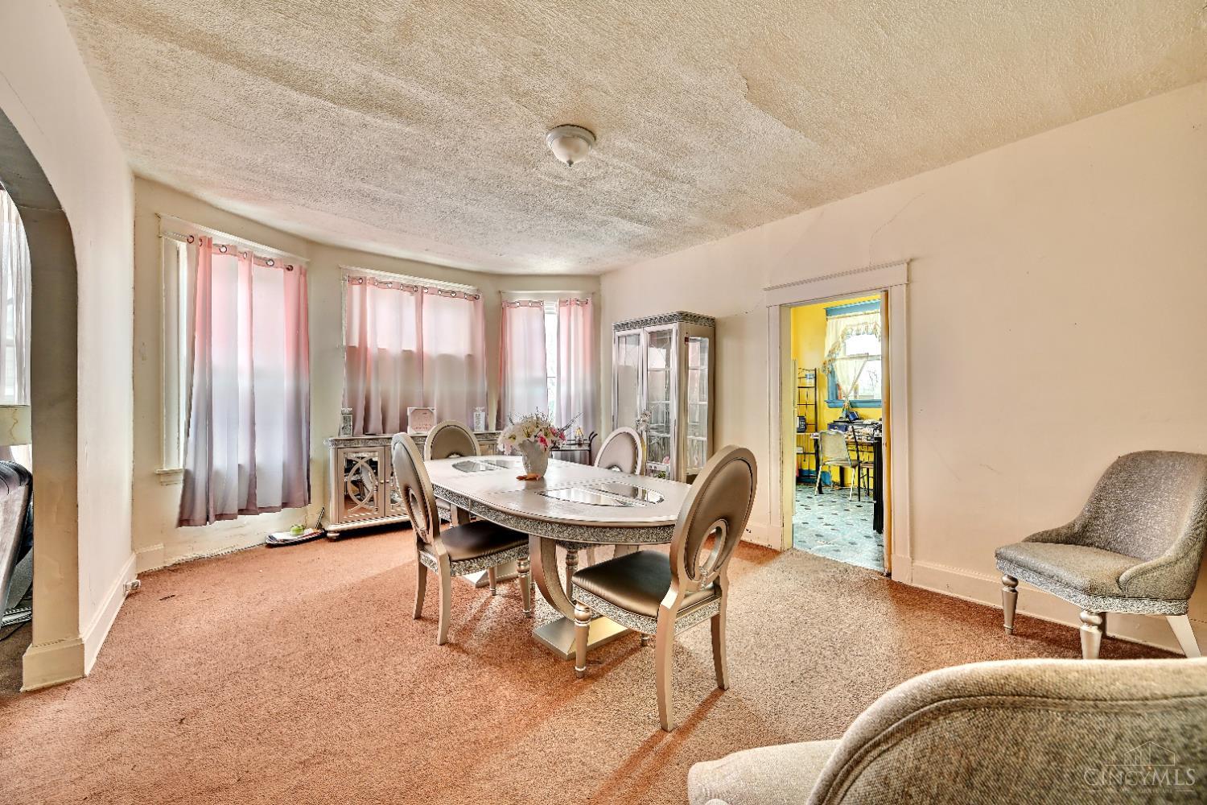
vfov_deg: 81.2
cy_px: 402
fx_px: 469
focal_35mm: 14
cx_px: 604
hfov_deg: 104.3
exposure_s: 1/5
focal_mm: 14
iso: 400
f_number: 8
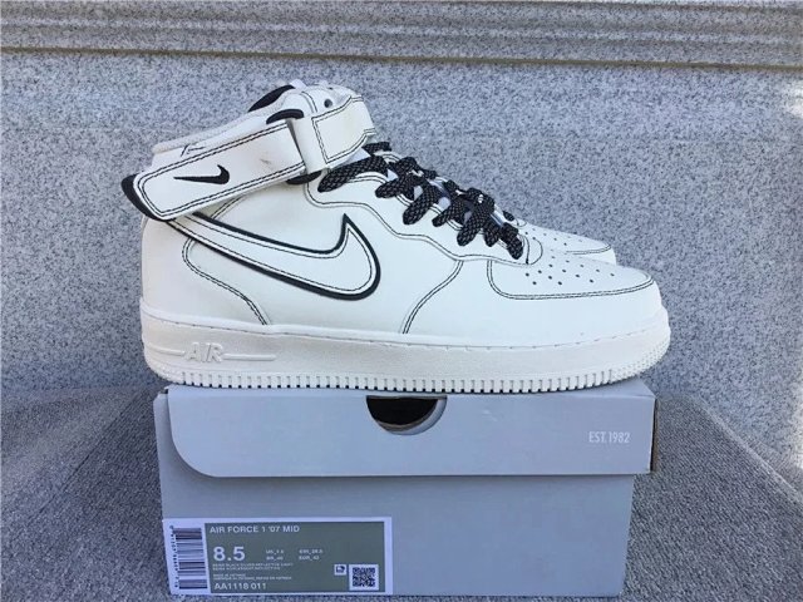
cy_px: 301
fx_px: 719
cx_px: 402
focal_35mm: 31
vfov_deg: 45.4
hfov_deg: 58.4
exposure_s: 1/776
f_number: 2.4
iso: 25
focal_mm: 3.3
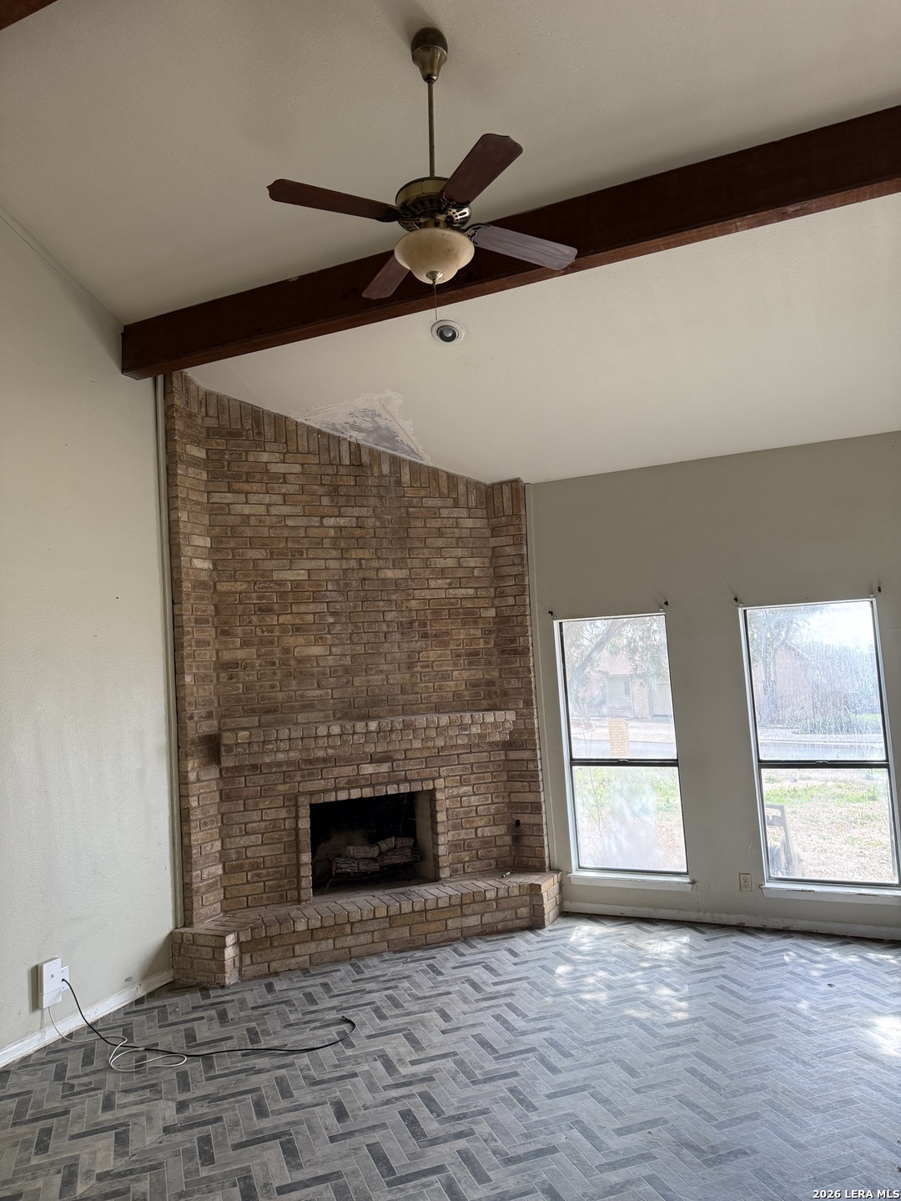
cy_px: 600
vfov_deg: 71.6
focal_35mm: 24
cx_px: 450
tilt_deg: +7.1
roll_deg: +2.8
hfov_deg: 56.8
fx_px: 833
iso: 160
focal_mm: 6.76
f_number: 1.78
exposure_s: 1/240
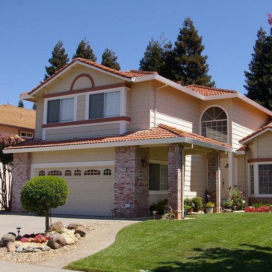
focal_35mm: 47
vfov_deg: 36.1
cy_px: 138
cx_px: 172
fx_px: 418
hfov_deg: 35.8
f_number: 8
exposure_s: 1/350
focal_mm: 24
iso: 200
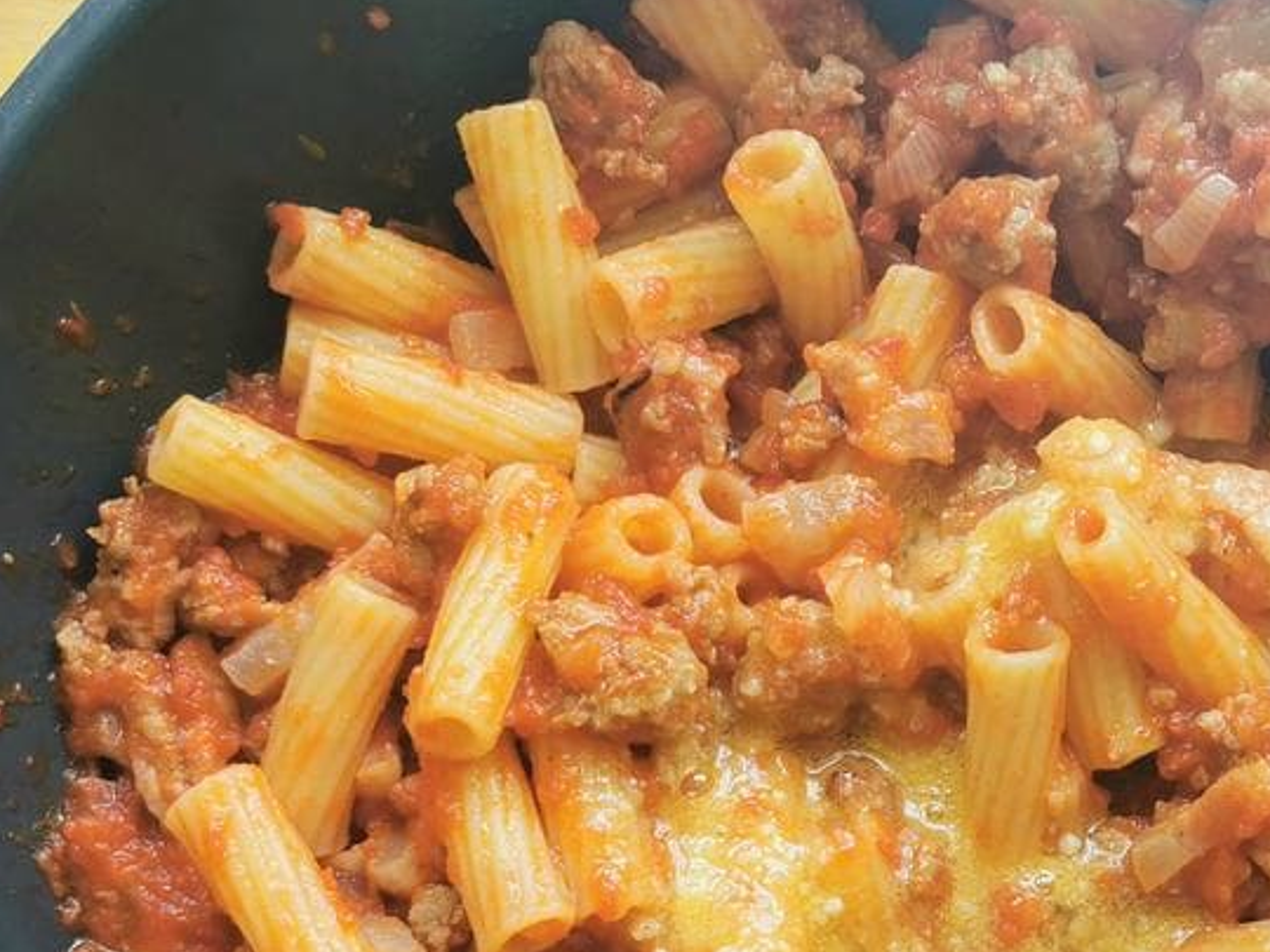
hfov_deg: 31.4
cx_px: 995
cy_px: 851
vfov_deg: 23.8
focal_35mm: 60
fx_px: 2201
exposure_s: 1/225
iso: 50
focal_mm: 5.56
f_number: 1.6
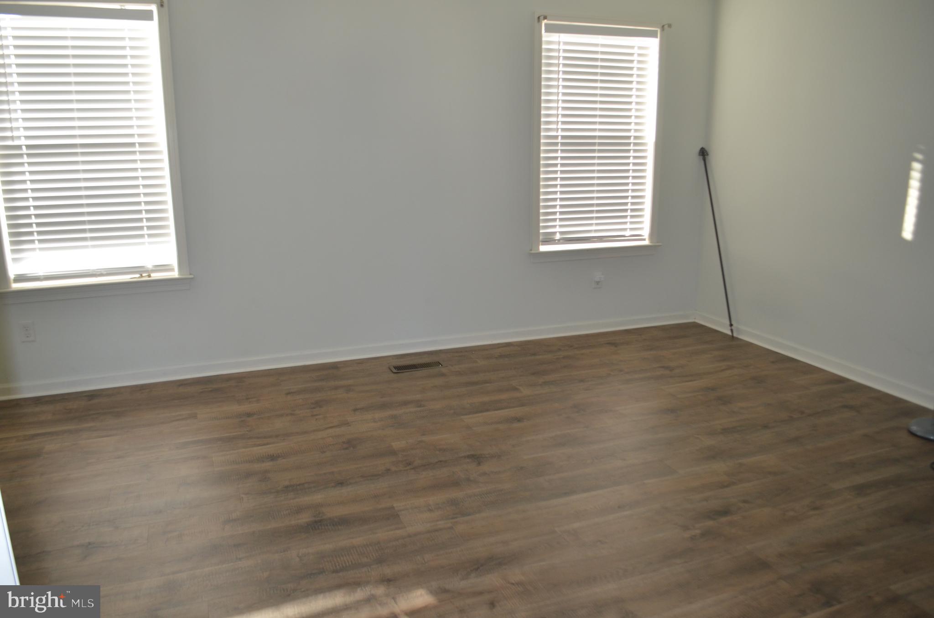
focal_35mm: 27
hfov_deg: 67.5
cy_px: 309
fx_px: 699
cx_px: 467
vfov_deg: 47.7
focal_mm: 18
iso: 400
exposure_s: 1/80
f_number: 3.5
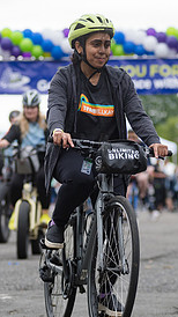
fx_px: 2091
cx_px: 103
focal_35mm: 249
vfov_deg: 8.7
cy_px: 151
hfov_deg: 4.9
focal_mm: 112
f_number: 3.5
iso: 400
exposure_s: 1/800
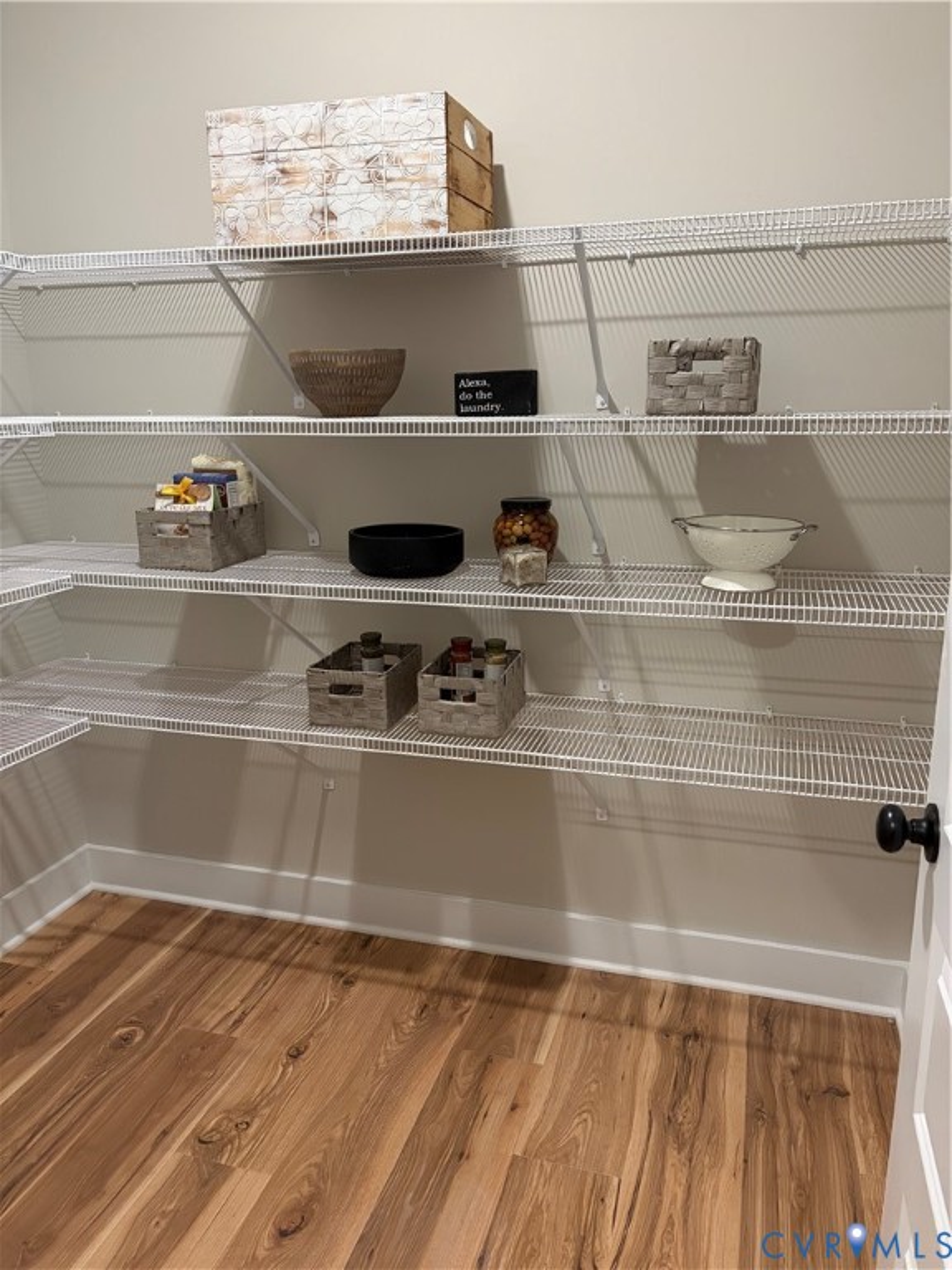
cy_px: 635
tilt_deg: -14.6
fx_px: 953
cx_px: 476
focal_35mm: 26
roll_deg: +0.2
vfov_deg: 67.3
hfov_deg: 53.1
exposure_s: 1/60
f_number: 1.6
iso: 250
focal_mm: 5.96
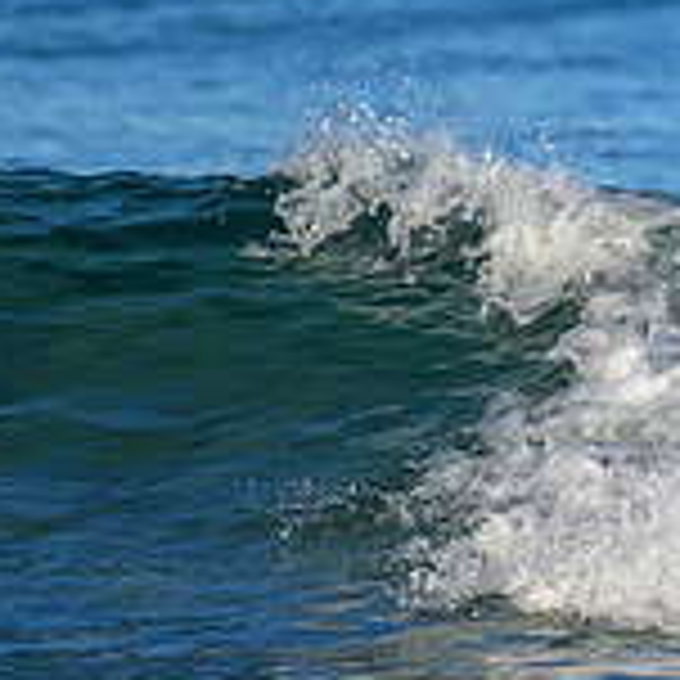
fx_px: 58184
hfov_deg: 0.7
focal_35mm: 2618
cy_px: 196
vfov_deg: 0.7
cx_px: 1211
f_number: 6.3
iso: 180
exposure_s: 1/1000
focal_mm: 800
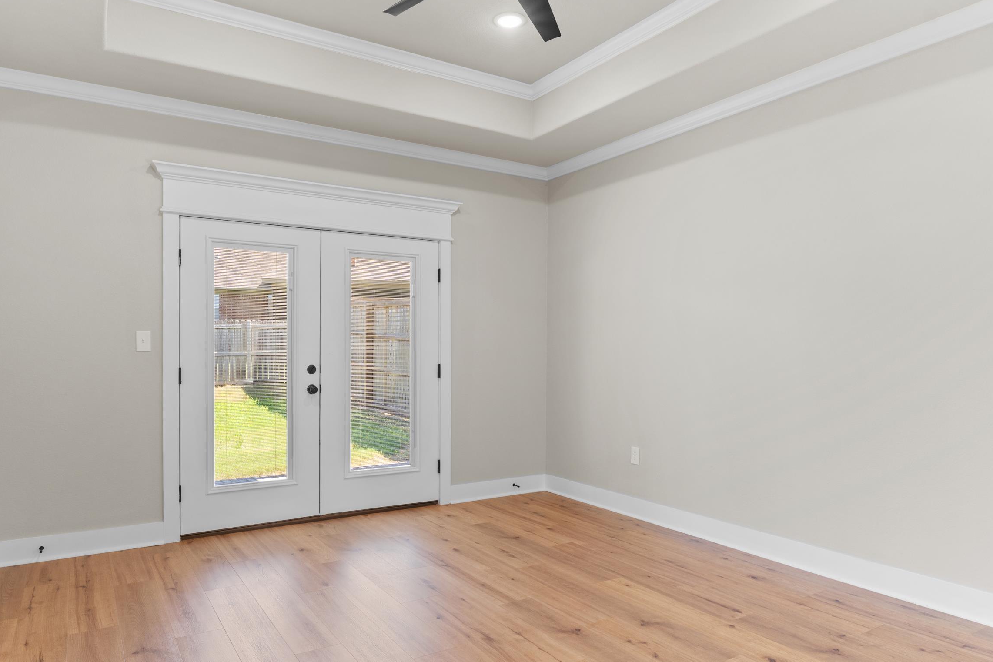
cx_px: 473
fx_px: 634
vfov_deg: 55.1
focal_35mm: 23
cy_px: 352
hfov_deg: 76.1
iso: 200
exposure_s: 1/2.5
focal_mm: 14
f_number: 9
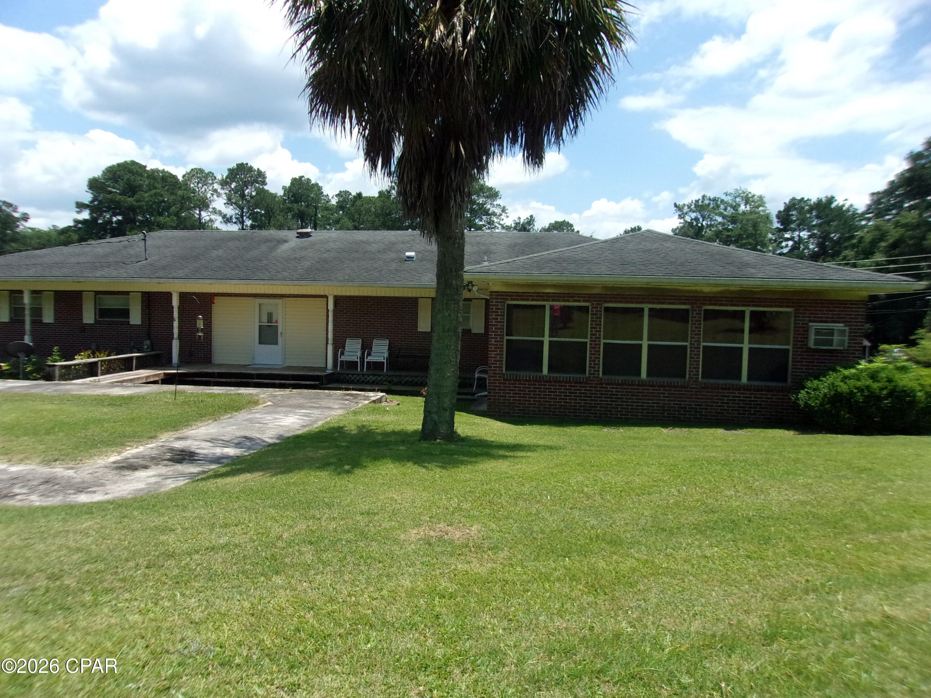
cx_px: 466
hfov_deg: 65.3
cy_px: 349
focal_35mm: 27
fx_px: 726
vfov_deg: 51.4
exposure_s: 1/240
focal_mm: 4.9
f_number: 10.4
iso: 200
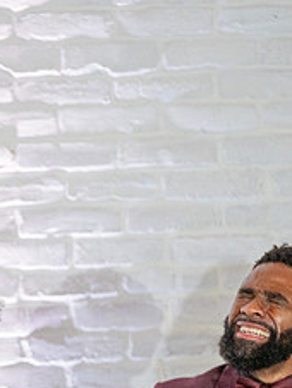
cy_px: 301
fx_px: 5534
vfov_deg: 4.0
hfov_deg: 3.0
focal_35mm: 493
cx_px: -129
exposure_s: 1/320
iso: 1600
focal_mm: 200
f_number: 2.8
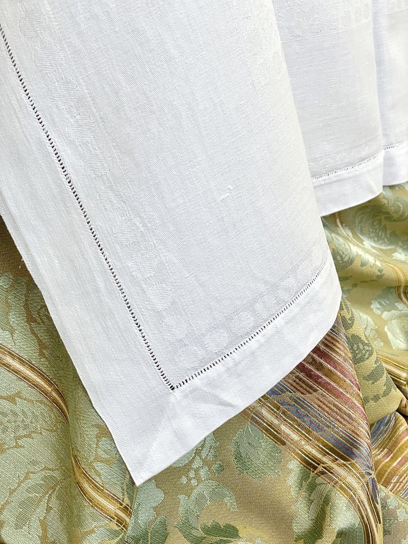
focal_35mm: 52
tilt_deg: -23.8
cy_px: 272
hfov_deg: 28.0
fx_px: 817
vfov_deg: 36.8
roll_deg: +2.7
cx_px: 204
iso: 200
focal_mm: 6
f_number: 2
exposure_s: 1/70
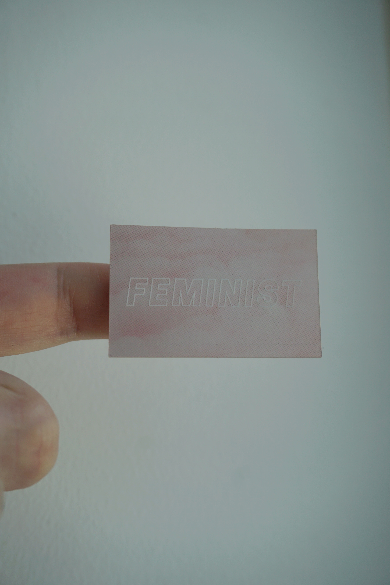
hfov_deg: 33.0
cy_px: 292
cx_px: 195
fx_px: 658
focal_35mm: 40
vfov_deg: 47.9
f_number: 5.6
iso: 100
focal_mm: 27
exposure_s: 1/160
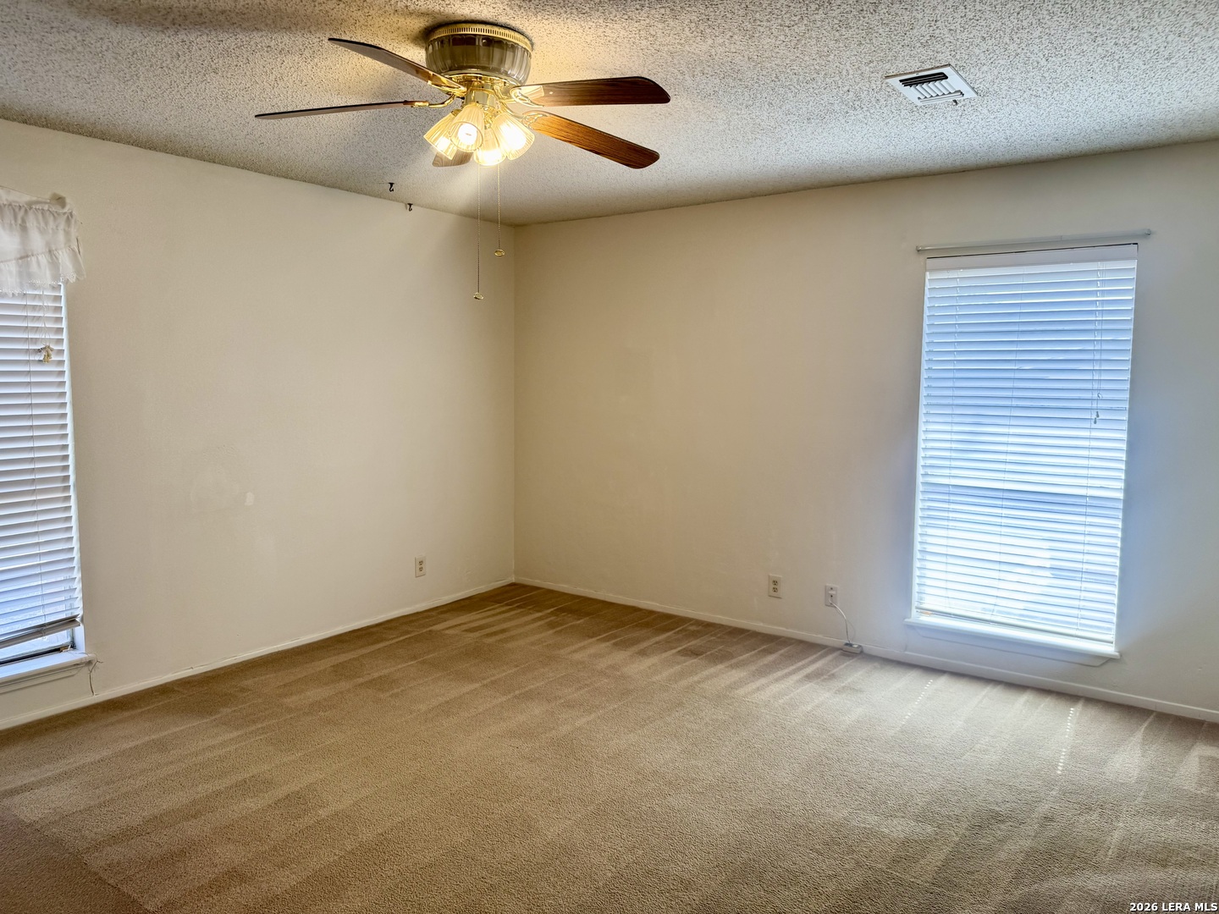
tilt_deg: -4.1
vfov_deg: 56.8
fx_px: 845
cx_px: 610
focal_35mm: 24
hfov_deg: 71.6
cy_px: 457
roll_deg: -0.4
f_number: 1.78
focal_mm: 6.76
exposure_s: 1/120
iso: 64
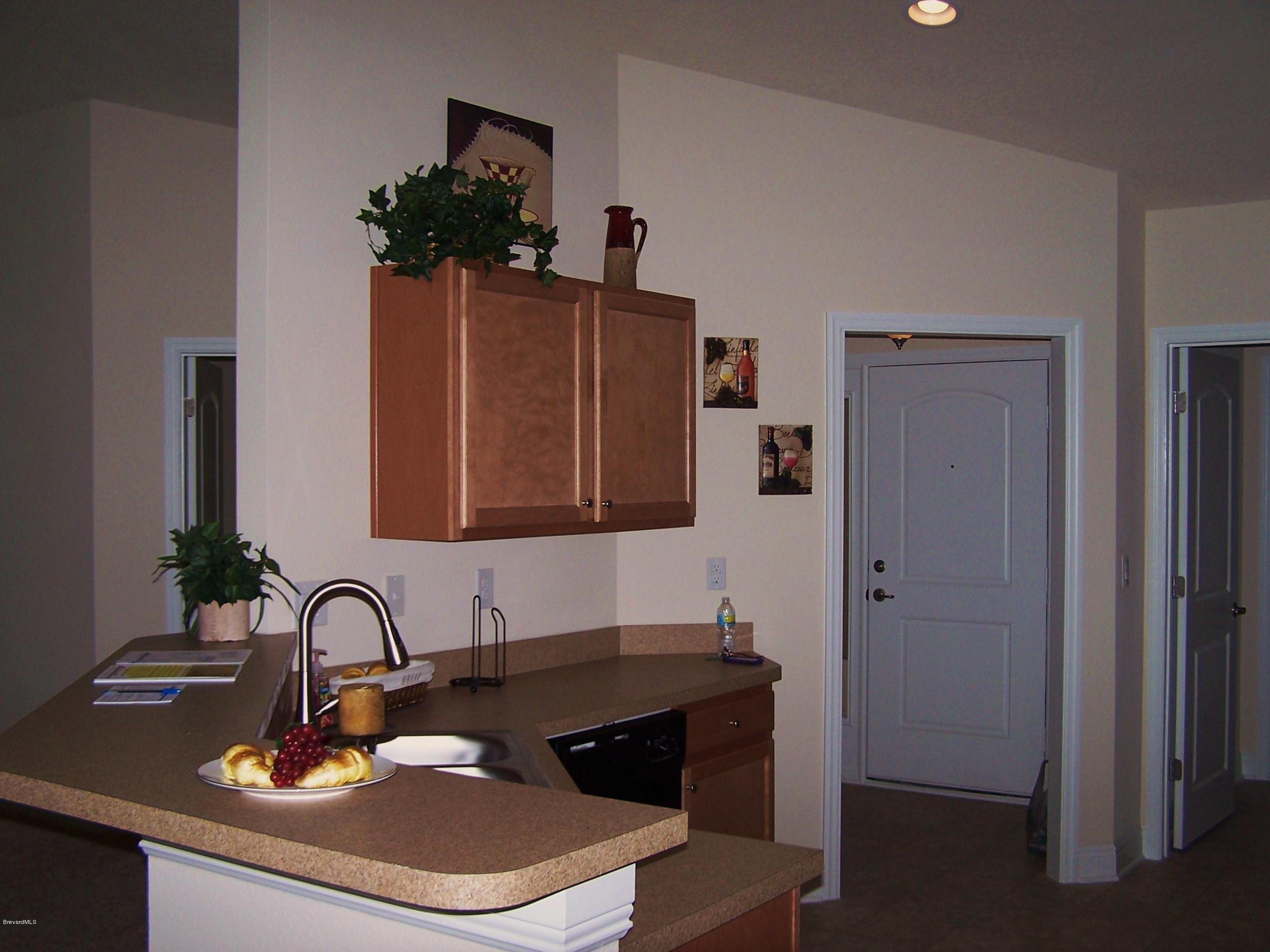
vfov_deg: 37.7
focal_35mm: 38
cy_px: 476
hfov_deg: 49.0
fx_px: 1394
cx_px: 635
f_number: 2.8
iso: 80
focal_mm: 6.3
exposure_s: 1/500
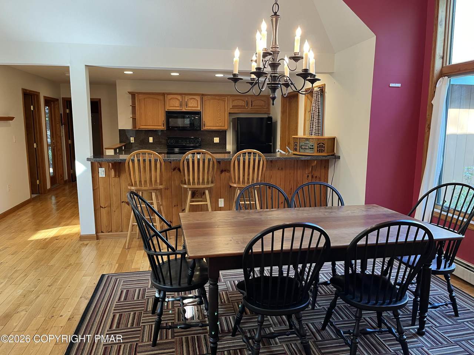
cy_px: 178
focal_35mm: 26
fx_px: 356
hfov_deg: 67.3
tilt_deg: -7.3
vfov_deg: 53.1
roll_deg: -0.6
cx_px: 237
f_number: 1.6
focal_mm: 5.1
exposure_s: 1/60
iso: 125
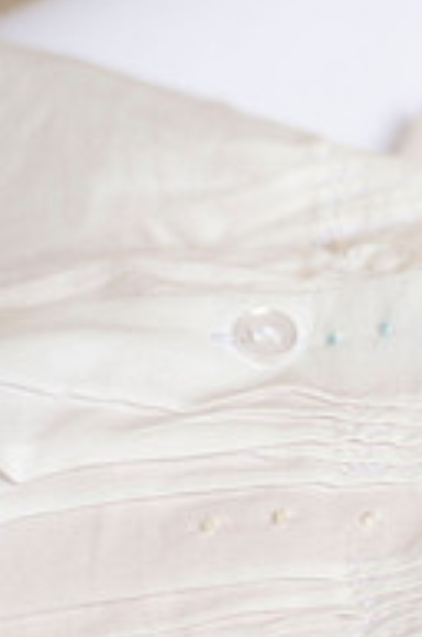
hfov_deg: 1.7
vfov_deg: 2.6
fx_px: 13975
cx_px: 947
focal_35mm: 792
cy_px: 766
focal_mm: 200
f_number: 5.6
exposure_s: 1/160
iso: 125
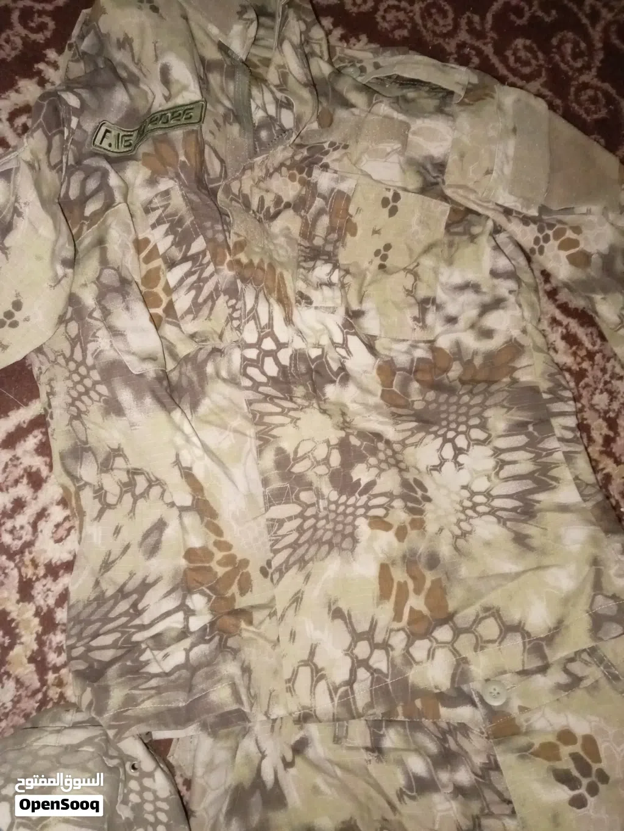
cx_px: 312
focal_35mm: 25
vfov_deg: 69.4
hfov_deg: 54.9
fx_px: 601
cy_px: 416
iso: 1725
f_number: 1.8
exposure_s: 1/16.7
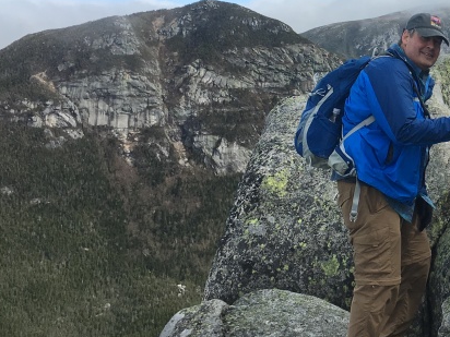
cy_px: 96
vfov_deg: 20.3
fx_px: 936
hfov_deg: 25.0
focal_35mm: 72
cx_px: 500
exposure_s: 1/1748
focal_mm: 4.15
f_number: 2.2
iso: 25
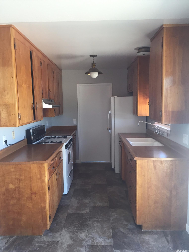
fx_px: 211
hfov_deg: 48.2
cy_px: 126
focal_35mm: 29
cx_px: 94
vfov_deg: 61.7
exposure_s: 1/30
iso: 32
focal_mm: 4.15
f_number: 2.2
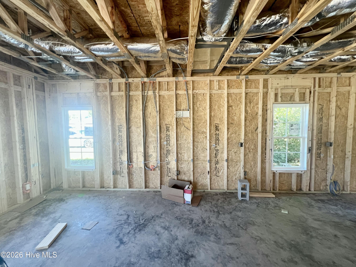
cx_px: 178
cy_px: 134
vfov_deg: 89.9
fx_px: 134
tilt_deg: -4.1
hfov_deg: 106.2
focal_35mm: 13
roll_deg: +0.6
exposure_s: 1/99
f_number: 1.8
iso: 250
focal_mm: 1.57
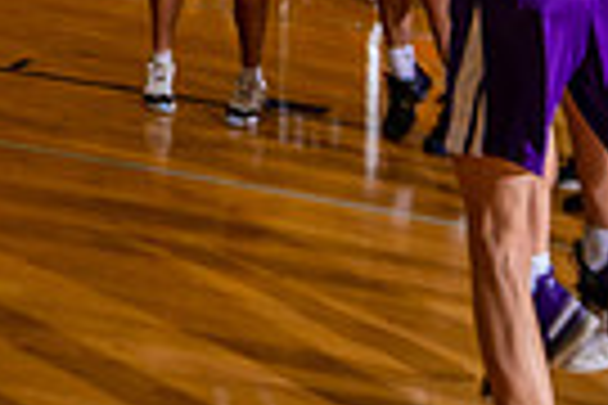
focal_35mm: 103
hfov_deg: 19.1
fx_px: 1739
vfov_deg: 11.0
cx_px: -54
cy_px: -598
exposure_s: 1/125
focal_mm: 31
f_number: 3.2
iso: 200
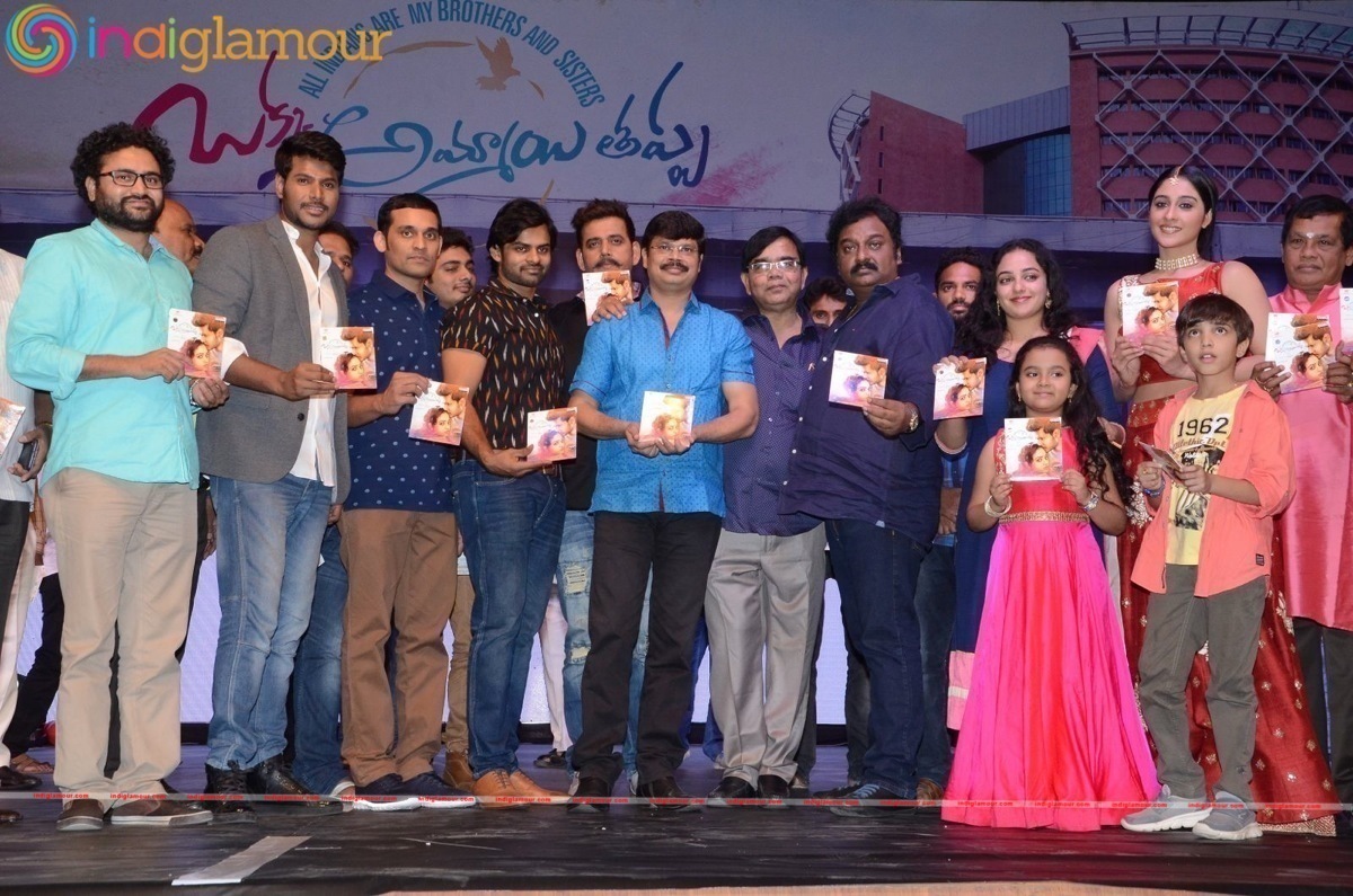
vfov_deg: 25.6
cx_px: 676
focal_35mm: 52
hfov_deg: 37.9
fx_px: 1969
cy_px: 448
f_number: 7.1
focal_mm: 35
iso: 1250
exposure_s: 1/125
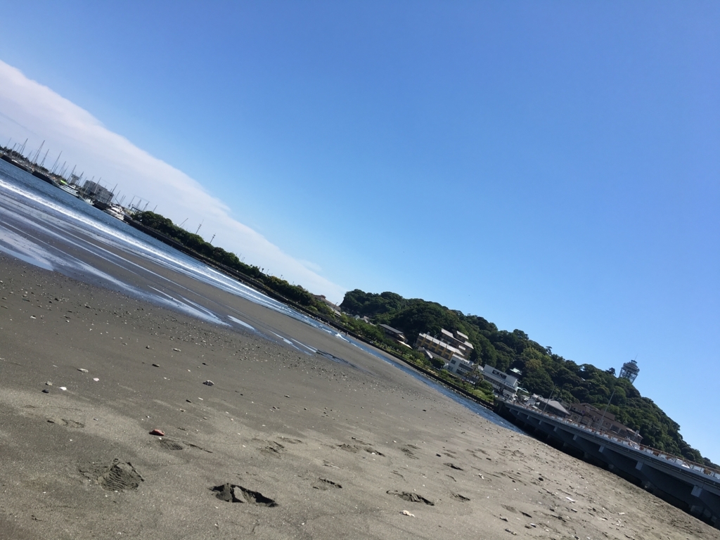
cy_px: 270
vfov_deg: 48.2
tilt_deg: +5.7
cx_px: 360
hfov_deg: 61.7
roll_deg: -27.8
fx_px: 603
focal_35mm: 29
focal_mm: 4.15
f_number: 2.2
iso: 25
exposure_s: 1/1876
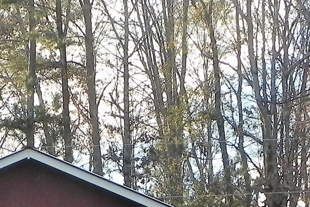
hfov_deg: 11.2
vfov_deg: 7.4
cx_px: 33
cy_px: 303
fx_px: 1567
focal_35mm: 182
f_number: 4.5
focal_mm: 8.2
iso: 160
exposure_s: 1/179
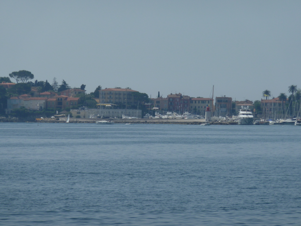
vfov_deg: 5.3
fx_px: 2417
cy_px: 113
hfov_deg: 7.1
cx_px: 150
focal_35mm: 278
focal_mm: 45.7
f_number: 5.6
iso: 80
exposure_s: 1/1000
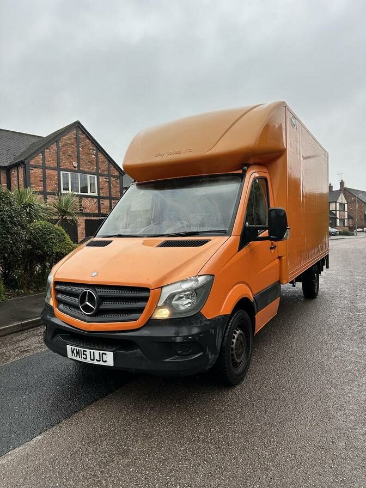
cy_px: 244
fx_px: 338
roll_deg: +0.7
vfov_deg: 71.6
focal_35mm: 24
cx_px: 183
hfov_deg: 56.8
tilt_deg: -3.4
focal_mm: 6.86
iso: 64
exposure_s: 1/219
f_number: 1.78
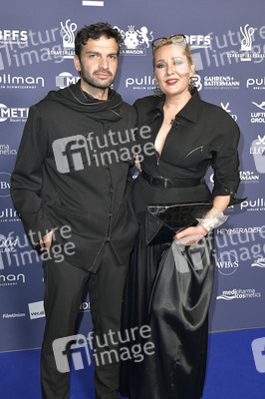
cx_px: 132
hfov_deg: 35.0
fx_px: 420
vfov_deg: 50.7
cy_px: 200
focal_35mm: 38
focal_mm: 38
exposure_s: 1/200
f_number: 6.3
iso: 2000
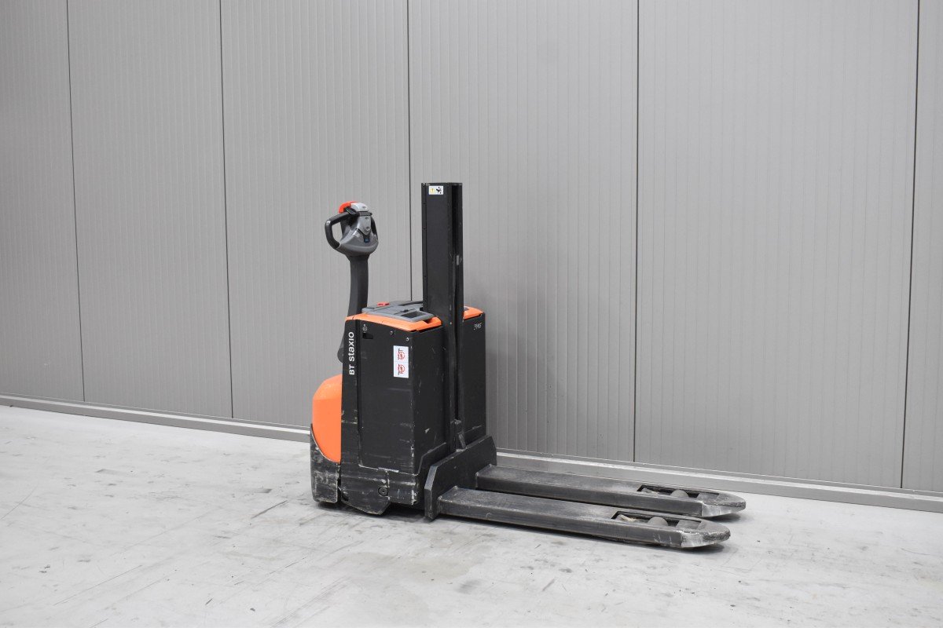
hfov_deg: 53.1
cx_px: 472
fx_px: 943
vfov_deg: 36.9
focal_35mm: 36
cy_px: 314
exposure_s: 1/30
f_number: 5
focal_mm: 24
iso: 1600
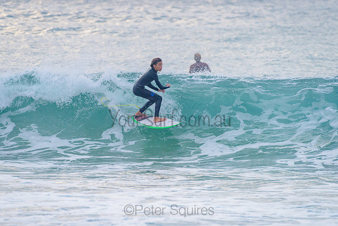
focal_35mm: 613
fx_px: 5758
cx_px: 164
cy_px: 111
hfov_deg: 3.4
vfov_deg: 2.2
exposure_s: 1/1250
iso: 720
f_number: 5.6
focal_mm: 500
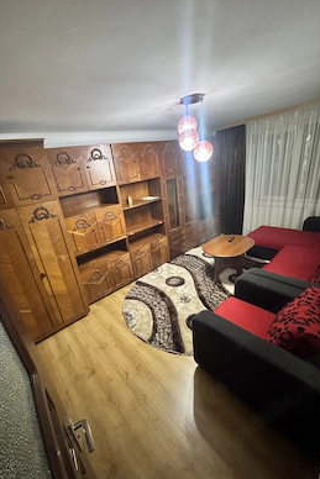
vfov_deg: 100.4
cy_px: 243
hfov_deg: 77.1
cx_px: 143
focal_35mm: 15
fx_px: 200
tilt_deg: -19.8
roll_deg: +8.4
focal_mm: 2.22
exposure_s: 1/33
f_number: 2.2
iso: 1250
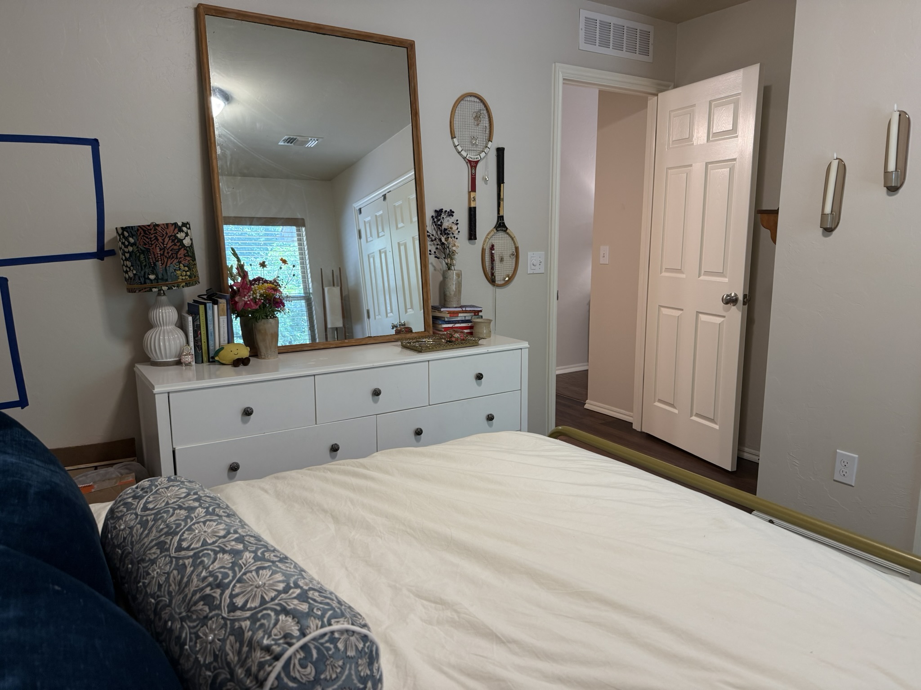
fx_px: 639
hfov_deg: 71.6
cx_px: 460
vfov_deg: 56.8
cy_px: 345
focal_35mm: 24
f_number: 1.78
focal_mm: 6.76
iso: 160
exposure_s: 1/60
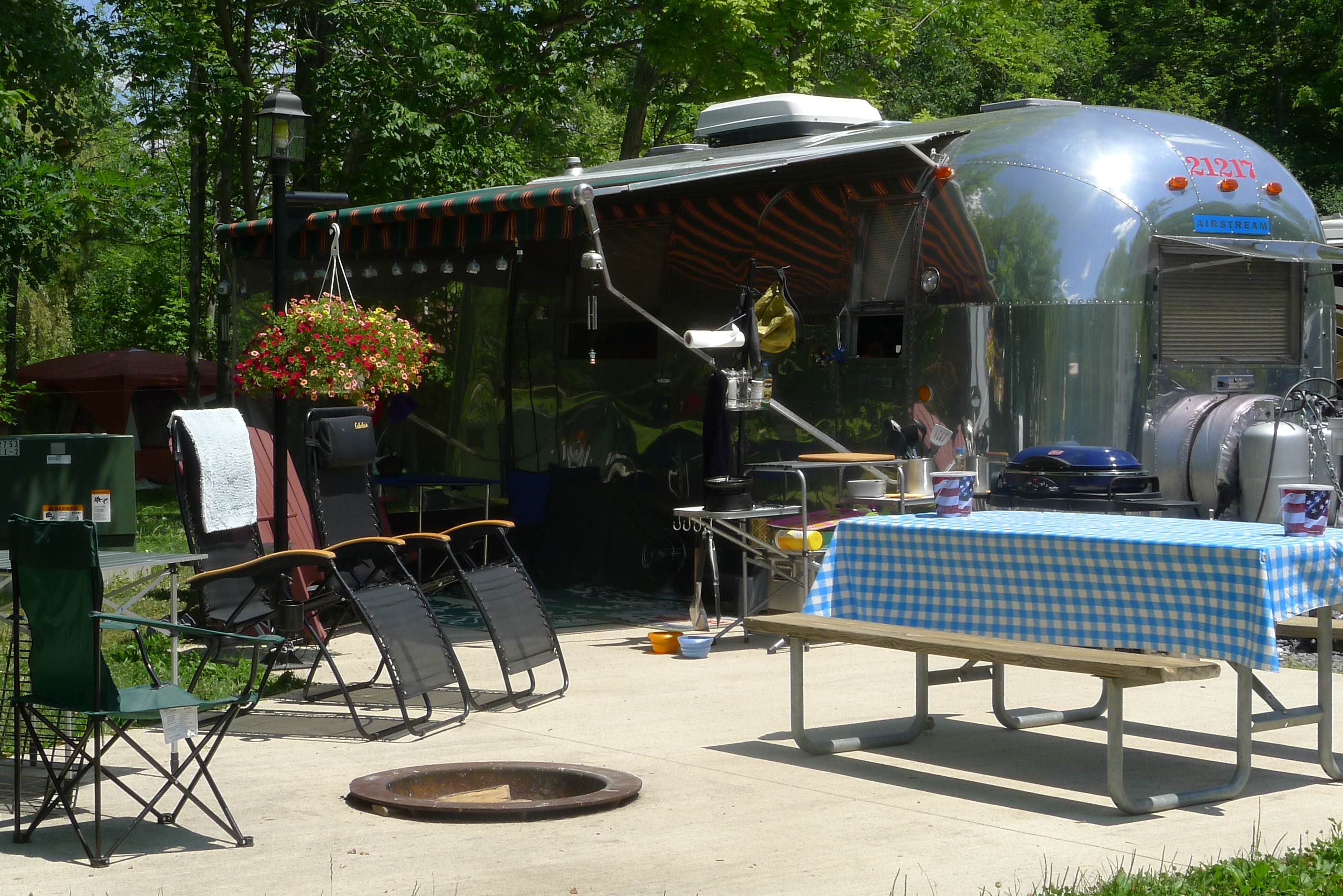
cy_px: 485
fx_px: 2463
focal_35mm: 66
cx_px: 610
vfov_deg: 20.6
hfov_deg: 30.5
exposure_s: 1/160
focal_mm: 10.7
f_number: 8
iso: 80
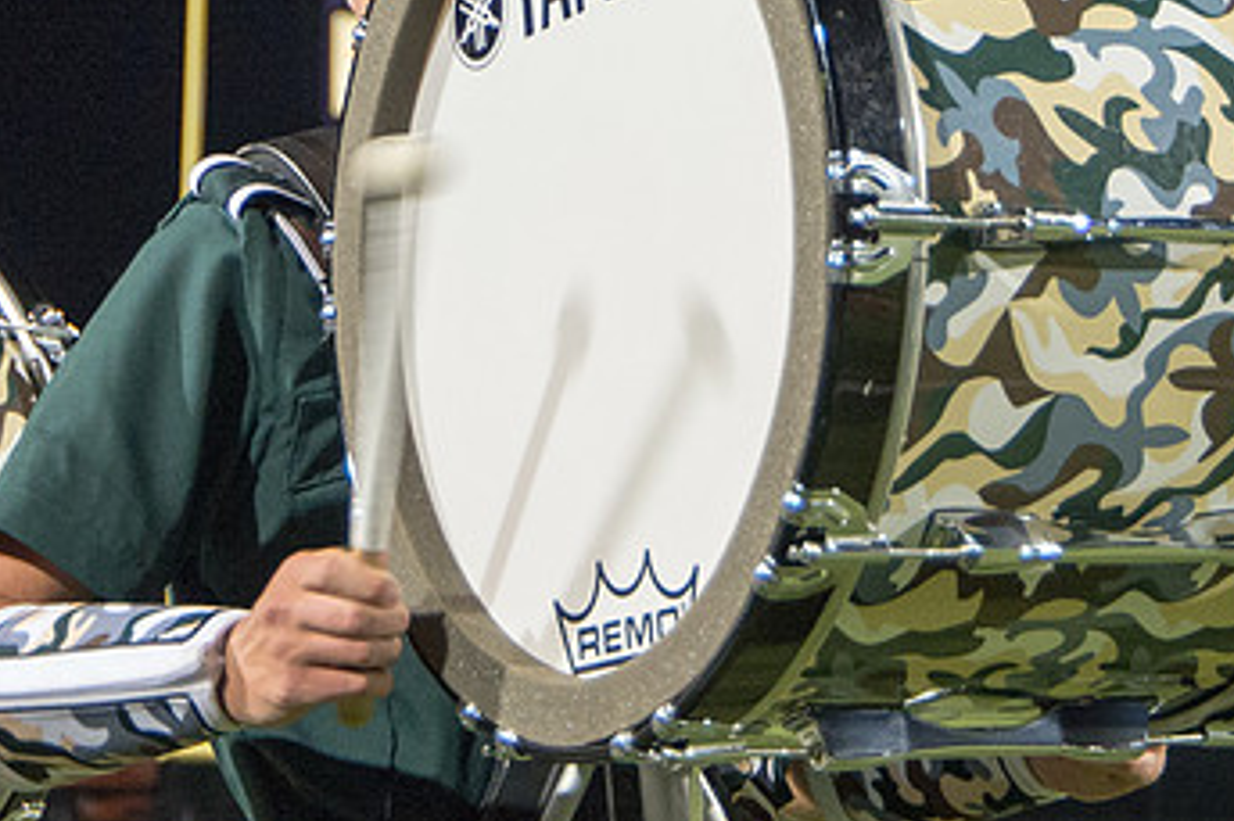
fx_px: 5036
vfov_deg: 9.2
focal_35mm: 147
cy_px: -254
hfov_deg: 14.0
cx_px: 724
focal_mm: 52
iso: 3600
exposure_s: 1/160
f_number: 4.8
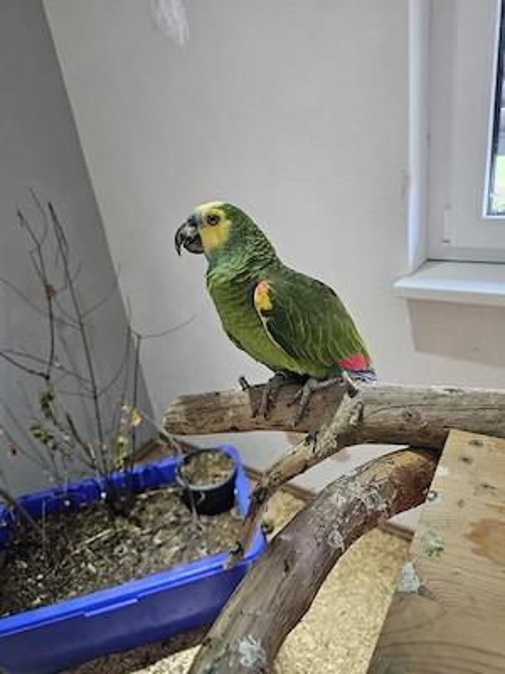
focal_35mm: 23
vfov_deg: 73.9
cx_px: 252
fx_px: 447
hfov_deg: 58.9
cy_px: 337
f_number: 1.7
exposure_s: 1/101
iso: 500
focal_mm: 6.3
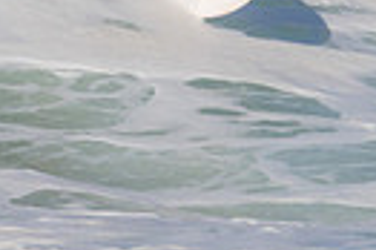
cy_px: -96
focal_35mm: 3543
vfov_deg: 0.4
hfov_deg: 0.6
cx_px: 23
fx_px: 36958
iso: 800
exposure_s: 1/2000
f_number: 11
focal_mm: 800
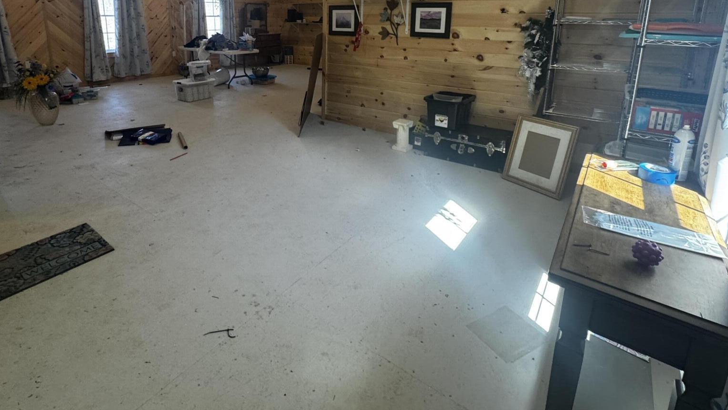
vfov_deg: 53.0
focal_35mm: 20
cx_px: 324
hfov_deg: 86.3
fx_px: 386
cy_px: 96
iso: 250
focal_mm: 2.22
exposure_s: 1/120
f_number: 2.2
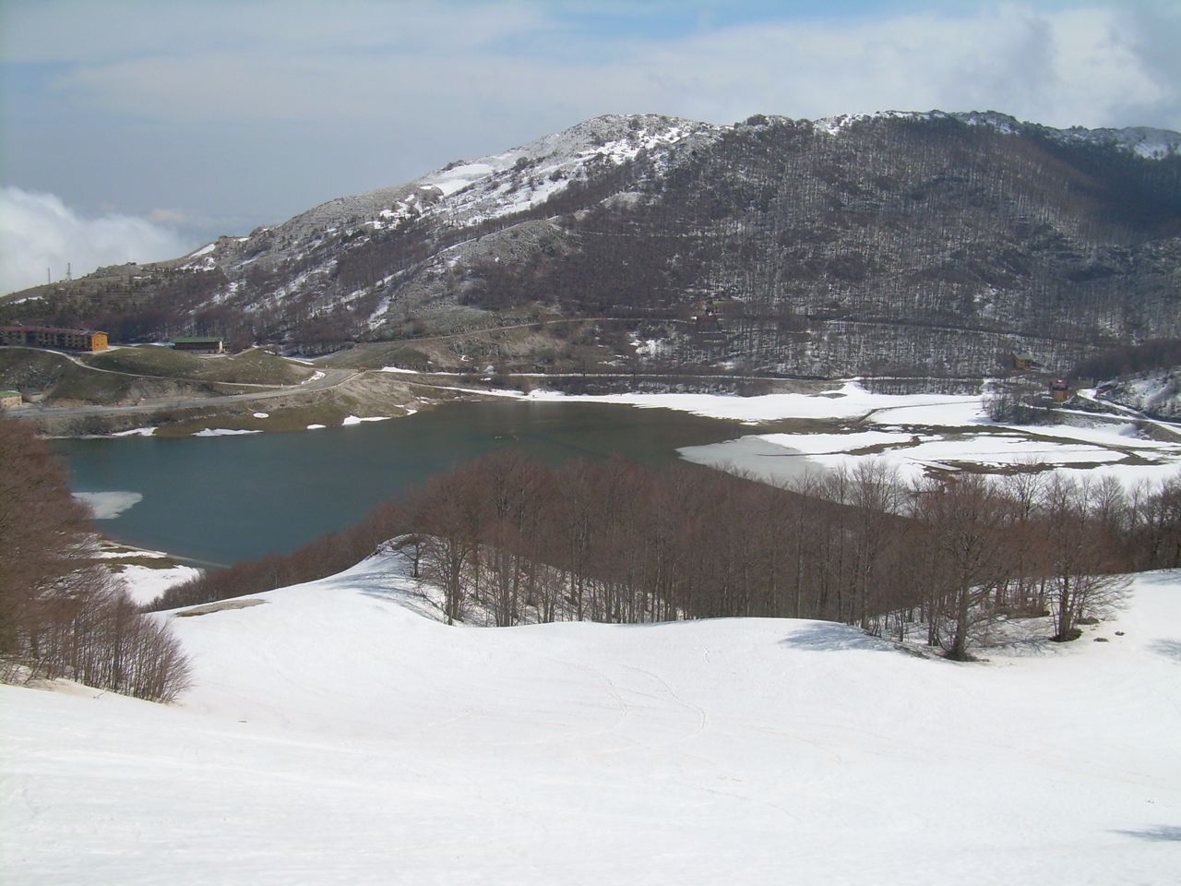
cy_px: 443
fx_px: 1296
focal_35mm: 38
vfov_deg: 37.7
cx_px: 590
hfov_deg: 49.0
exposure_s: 1/771
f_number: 4.6
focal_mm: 6.3
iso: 50
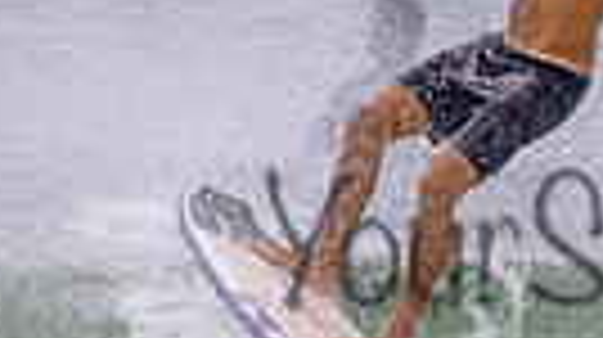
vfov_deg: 0.3
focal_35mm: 3629
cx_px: 729
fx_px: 57955
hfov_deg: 0.6
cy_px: 201
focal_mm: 800
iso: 1250
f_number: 11
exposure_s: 1/2000
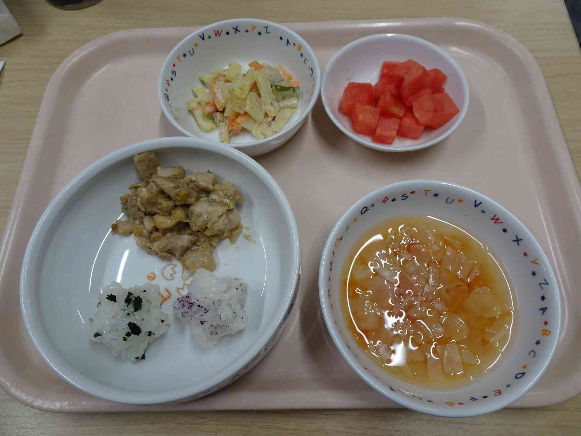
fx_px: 403
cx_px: 290
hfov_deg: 71.6
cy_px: 218
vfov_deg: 56.8
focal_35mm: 24
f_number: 3.5
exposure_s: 1/50
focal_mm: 4.1
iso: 80
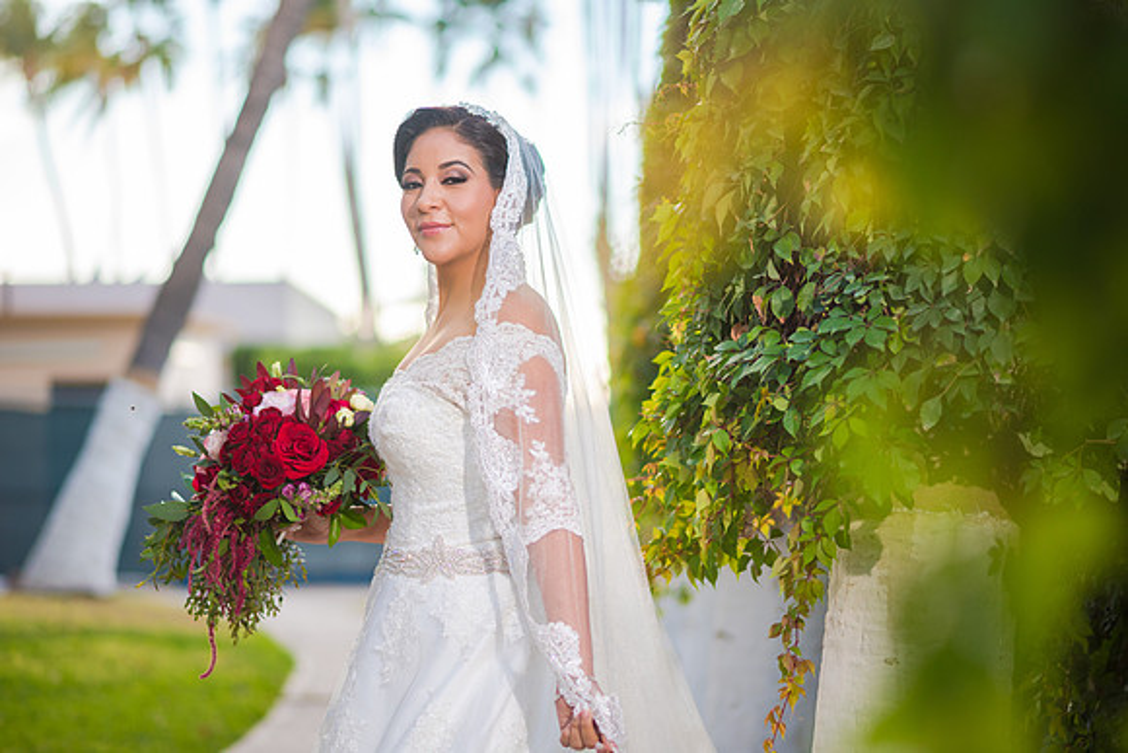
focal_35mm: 85
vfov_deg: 16.1
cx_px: 564
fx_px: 2664
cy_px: 376
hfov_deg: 23.9
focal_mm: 85
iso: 320
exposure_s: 1/2000
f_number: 1.8
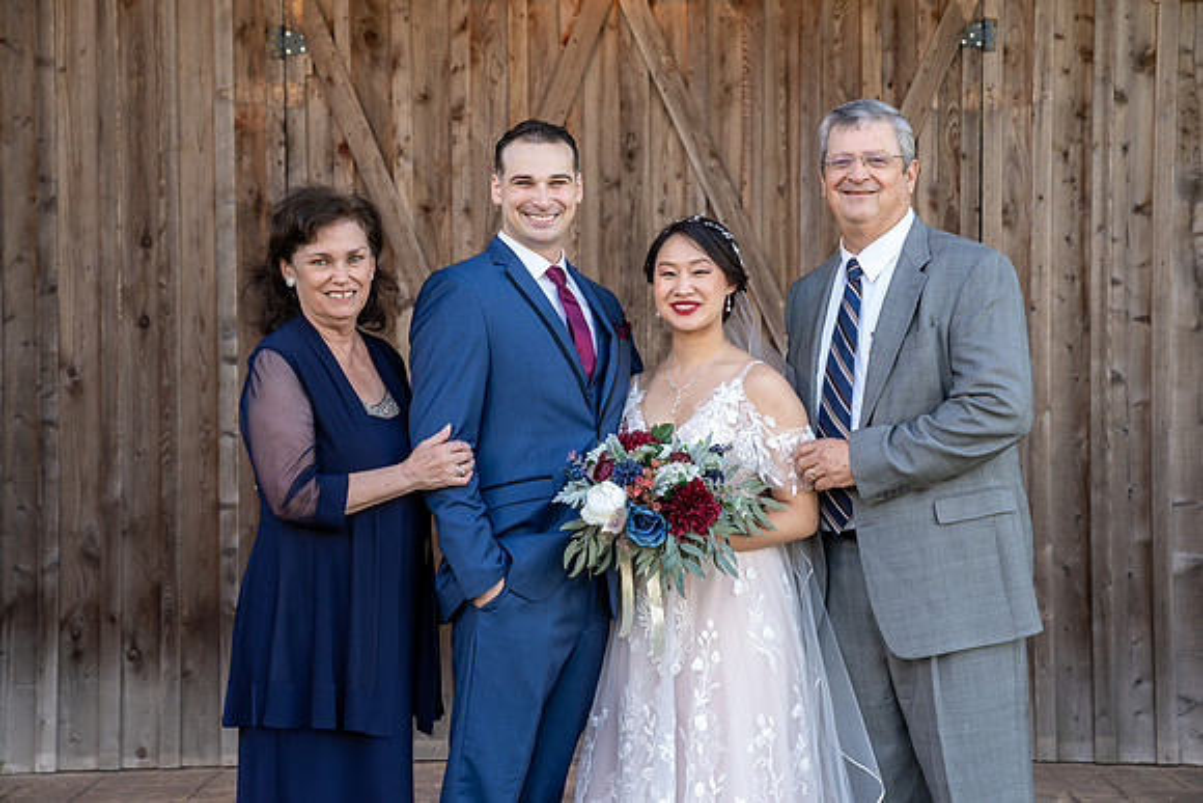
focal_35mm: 67
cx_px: 602
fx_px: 2239
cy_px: 402
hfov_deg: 30.1
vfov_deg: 20.3
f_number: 4
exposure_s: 1/200
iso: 400
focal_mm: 67
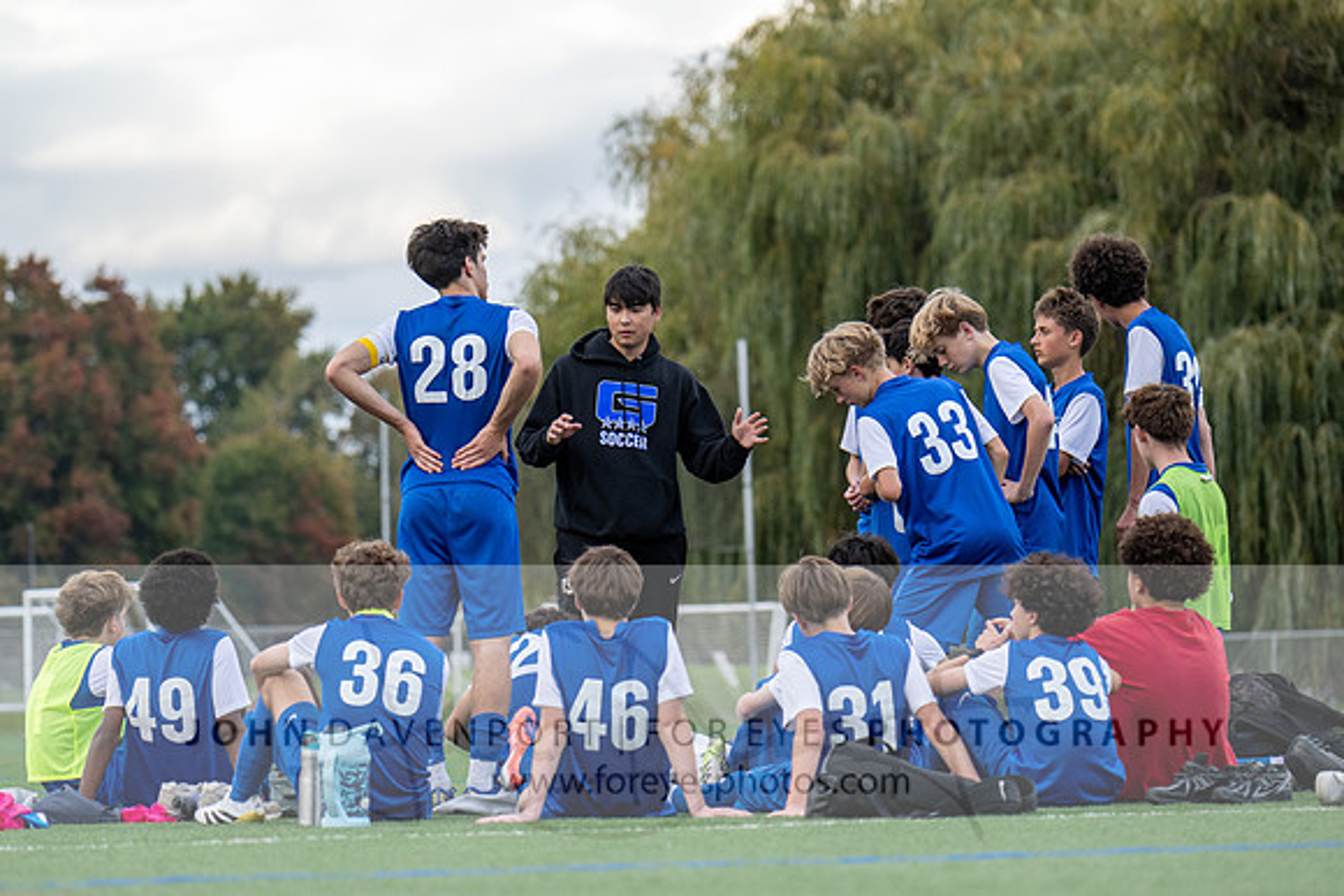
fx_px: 8091
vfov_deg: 6.3
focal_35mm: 217
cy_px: 411
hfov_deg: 9.5
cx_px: 616
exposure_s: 1/1000
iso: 1000
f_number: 5.3
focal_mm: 200
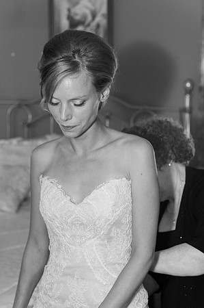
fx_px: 596
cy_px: 154
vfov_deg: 28.9
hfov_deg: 19.4
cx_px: 102
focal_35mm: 70
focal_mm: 70
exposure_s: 1/60
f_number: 4.5
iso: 1600
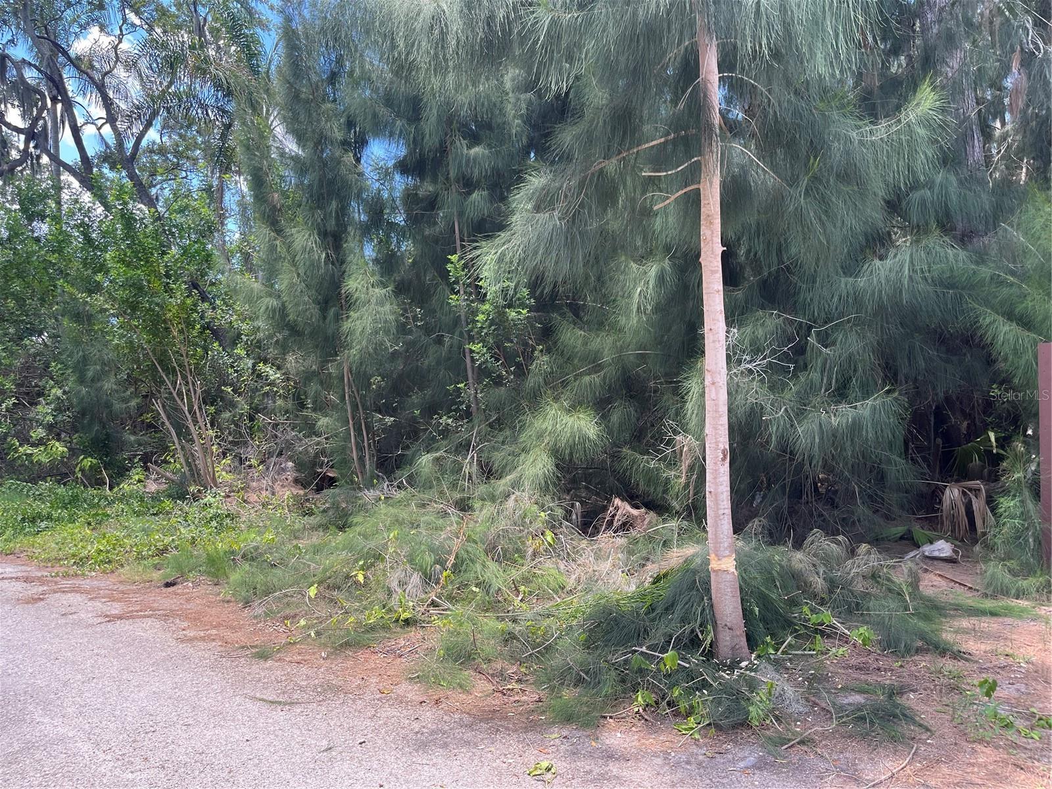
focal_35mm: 26
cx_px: 526
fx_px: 790
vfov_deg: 53.1
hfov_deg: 67.3
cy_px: 394
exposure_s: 1/394
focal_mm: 5.1
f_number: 1.6
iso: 50
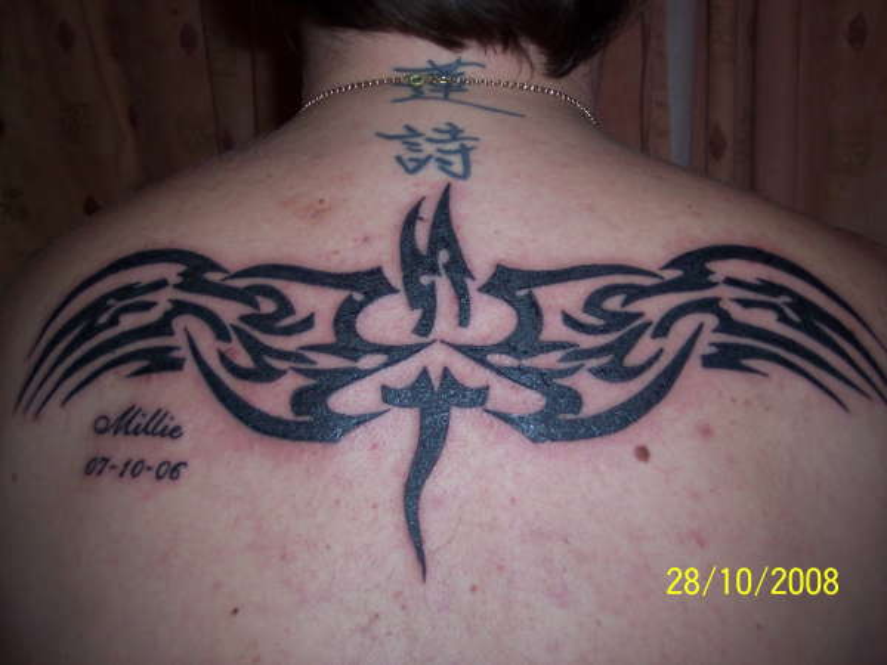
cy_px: 332
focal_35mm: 52
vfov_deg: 28.0
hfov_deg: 36.8
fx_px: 1332
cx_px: 444
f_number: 3.4
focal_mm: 10.7
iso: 100
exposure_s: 1/60
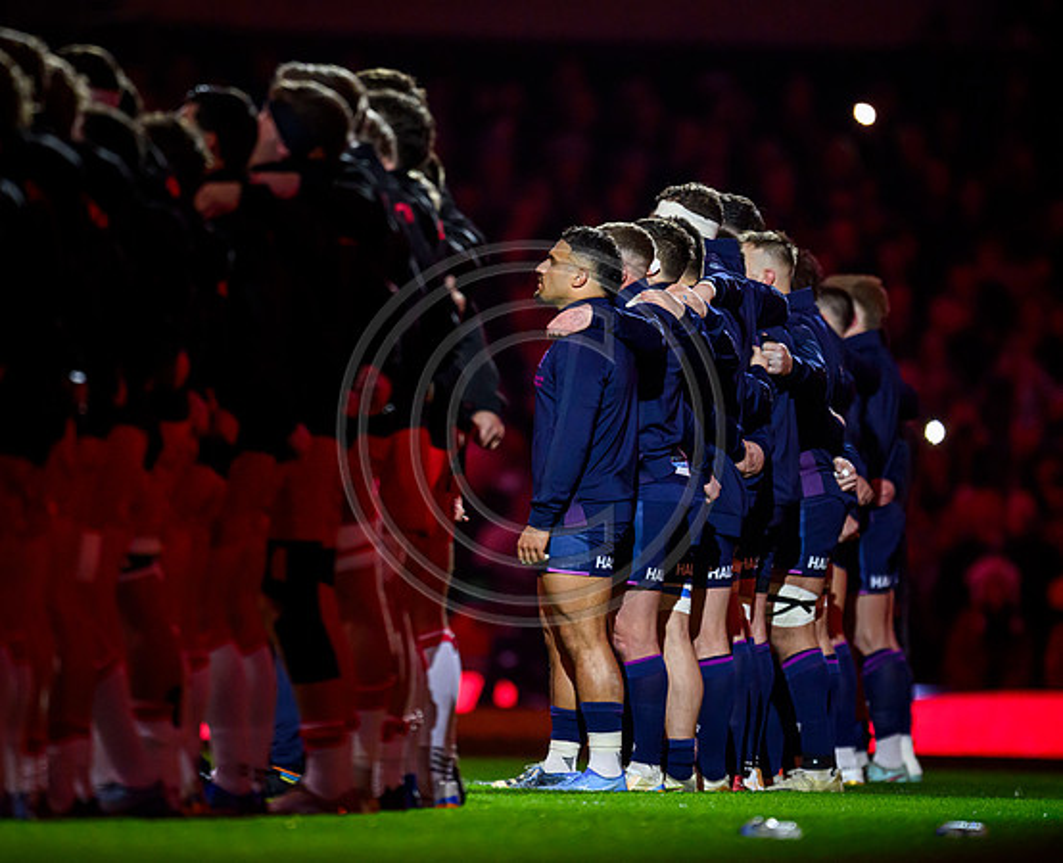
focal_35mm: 708
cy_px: 421
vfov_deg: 2.2
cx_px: 539
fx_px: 22399
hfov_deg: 2.7
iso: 6400
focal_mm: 560
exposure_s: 1/400
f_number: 4
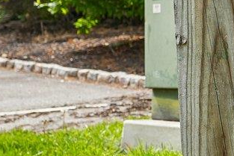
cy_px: 75
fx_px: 1489
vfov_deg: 6.0
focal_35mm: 229
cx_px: 566
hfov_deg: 8.2
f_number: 8
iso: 100
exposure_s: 1/60
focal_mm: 35
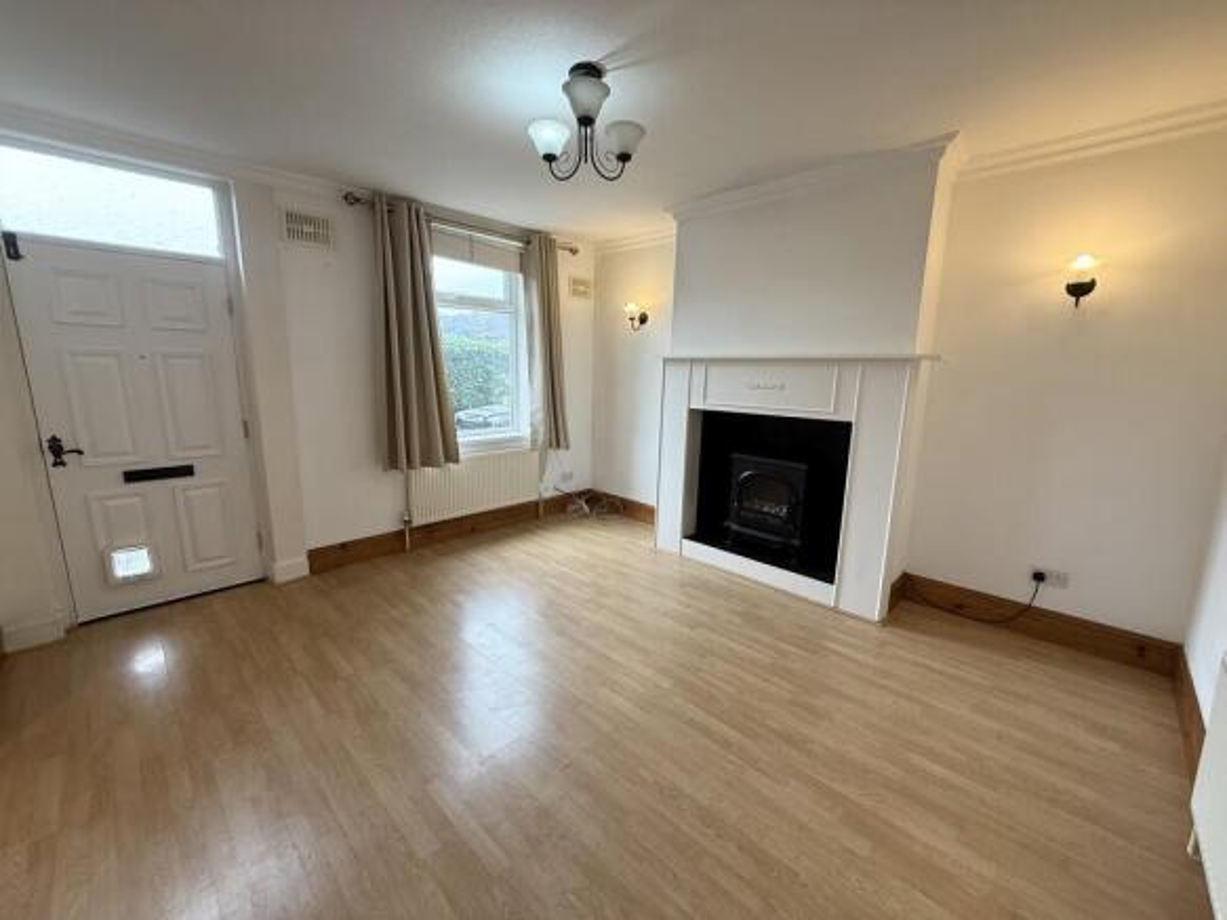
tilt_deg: -10.0
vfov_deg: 85.7
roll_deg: -1.0
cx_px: 614
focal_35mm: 14
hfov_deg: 102.1
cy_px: 460
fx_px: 496
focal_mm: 2.22
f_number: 2.2
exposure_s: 1/100
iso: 100
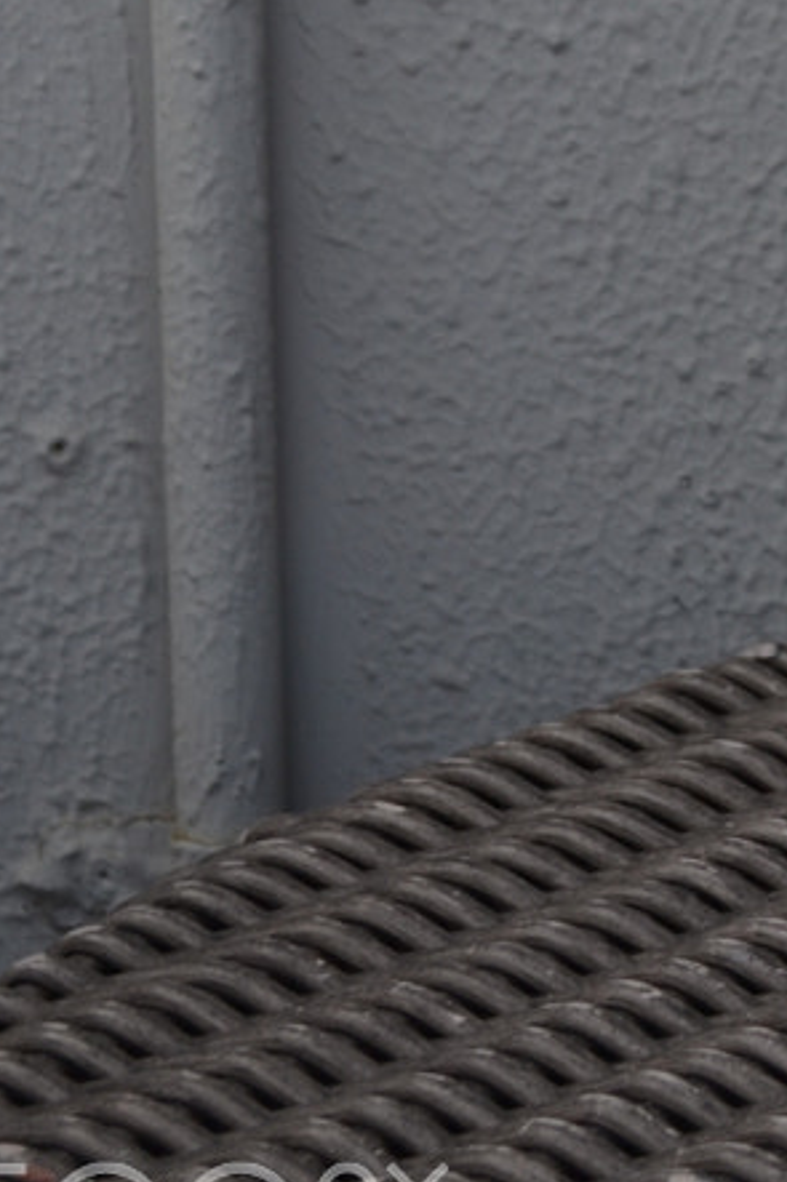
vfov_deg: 10.2
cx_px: 1210
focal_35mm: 195
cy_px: -560
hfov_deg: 6.9
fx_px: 6399
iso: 100
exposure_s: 1/200
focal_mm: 36
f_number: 7.1
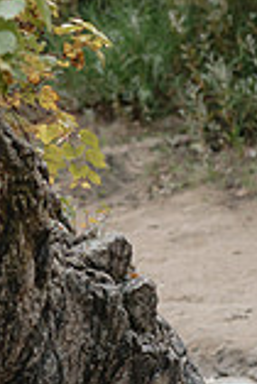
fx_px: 2596
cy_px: 115
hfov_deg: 5.6
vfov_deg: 8.5
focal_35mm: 243
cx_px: -76
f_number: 2.5
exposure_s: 1/160
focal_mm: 85
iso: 640
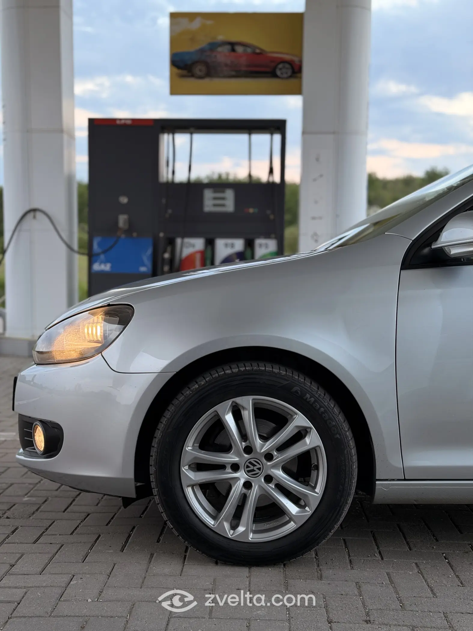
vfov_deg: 39.7
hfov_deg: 30.3
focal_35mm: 48
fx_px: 875
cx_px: 236
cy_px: 316
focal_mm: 6.76
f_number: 1.78
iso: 100
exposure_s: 1/74
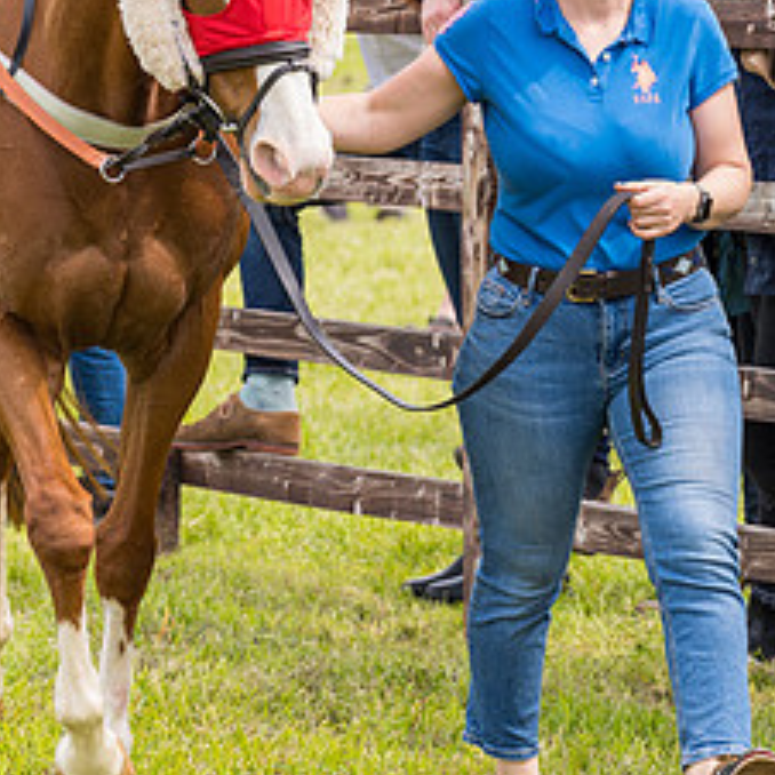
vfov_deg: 4.5
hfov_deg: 4.5
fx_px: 9929
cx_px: 601
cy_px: 134
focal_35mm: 392
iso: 50
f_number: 5
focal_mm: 135
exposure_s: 1/200
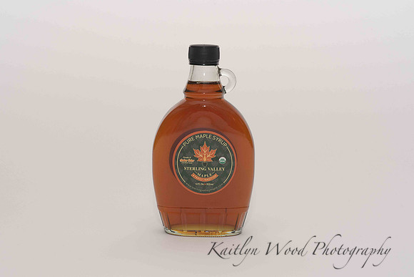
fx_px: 978
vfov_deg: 16.1
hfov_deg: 23.9
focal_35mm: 85
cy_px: 138
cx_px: 207
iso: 400
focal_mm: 85
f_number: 13
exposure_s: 1/100
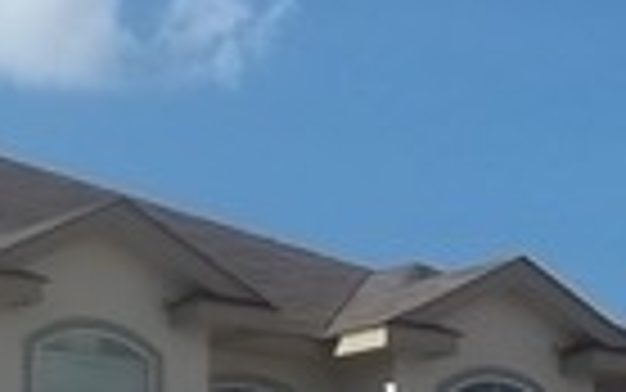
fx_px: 3243
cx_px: 54
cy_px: 631
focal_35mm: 190
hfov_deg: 11.0
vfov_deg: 6.8
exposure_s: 1/160
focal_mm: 7.1
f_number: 9.9
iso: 64
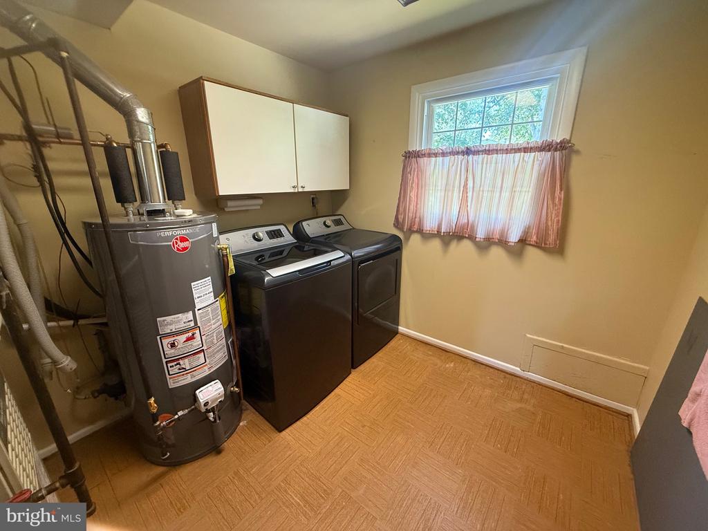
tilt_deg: -16.6
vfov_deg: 85.7
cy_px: 266
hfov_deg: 102.1
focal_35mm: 14
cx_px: 354
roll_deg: +0.7
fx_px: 286
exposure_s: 1/60
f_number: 2.2
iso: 400
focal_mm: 2.22
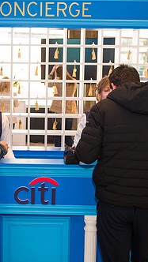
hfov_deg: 18.6
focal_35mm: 64
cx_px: 27
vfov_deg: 32.8
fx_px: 446
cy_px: 117
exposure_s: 1/200
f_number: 4
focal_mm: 35
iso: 1600
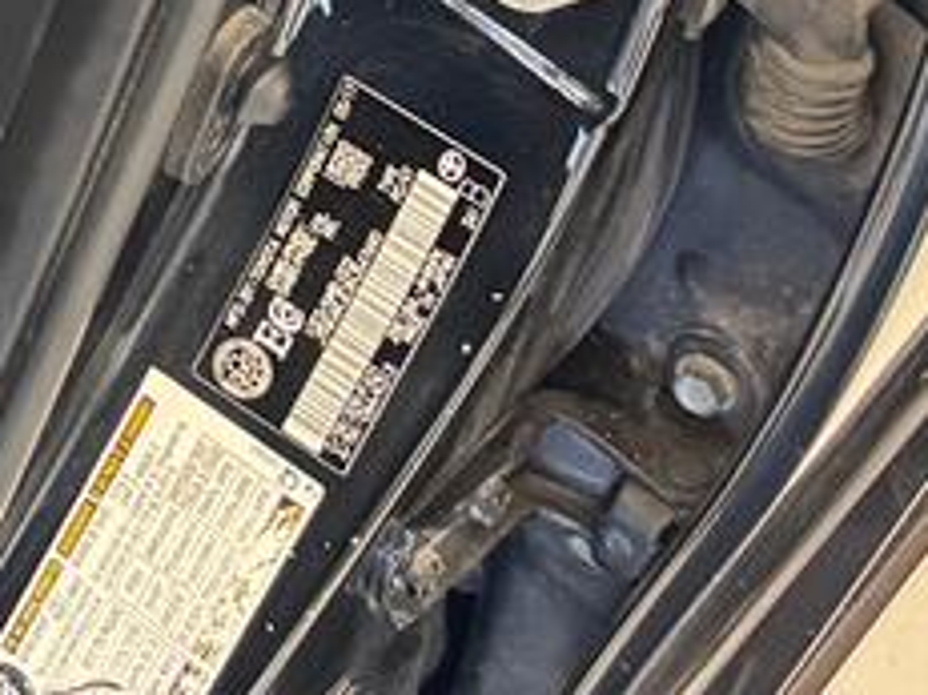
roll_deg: -1.0
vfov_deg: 10.0
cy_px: -844
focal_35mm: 133
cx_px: -1061
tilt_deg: -35.8
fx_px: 3564
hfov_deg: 12.6
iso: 640
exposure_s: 1/60
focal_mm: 6.76
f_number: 1.78
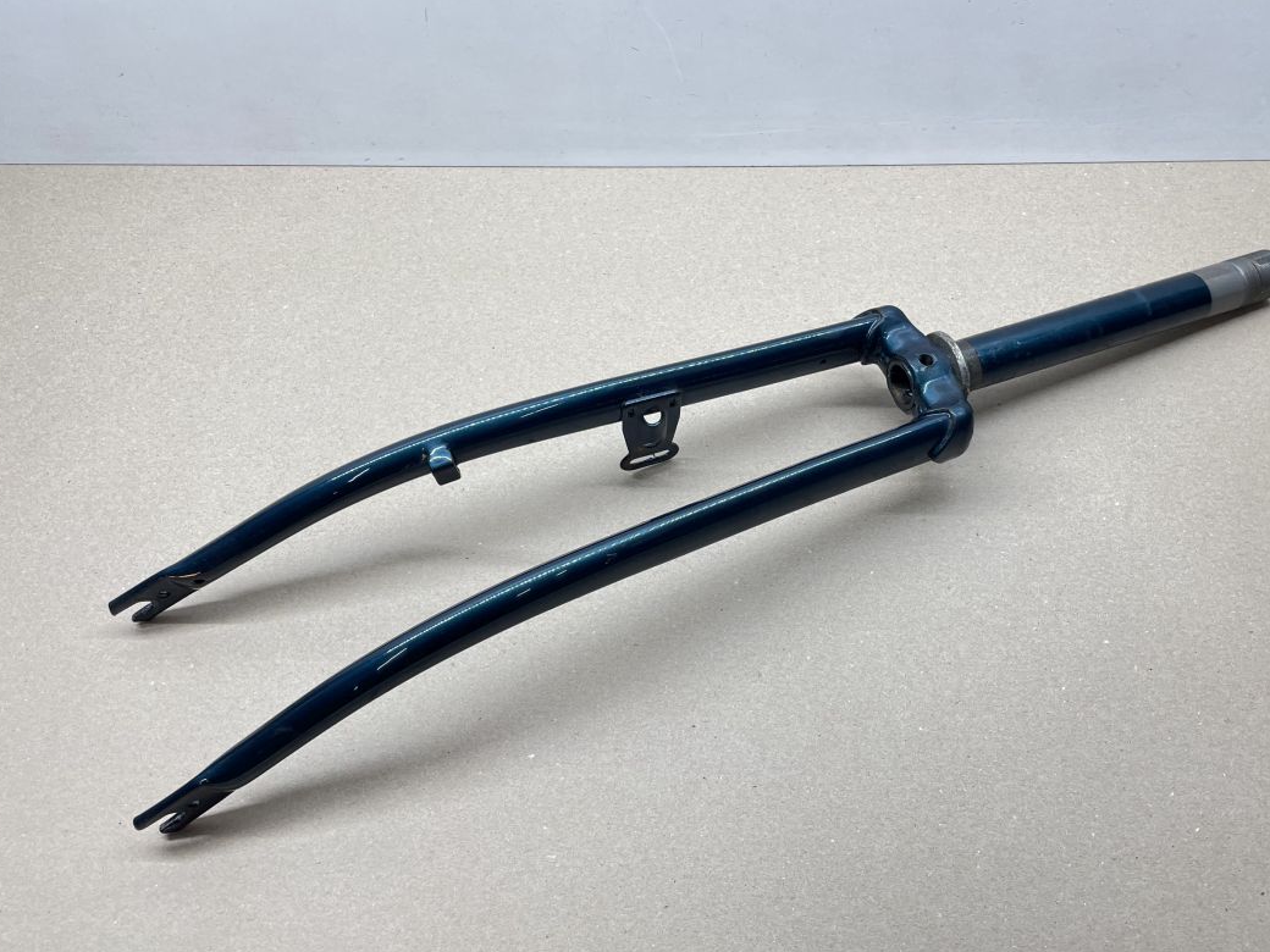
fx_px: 1101
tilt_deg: -53.9
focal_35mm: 30
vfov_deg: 46.7
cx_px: 695
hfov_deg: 59.9
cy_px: 430
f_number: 1.6
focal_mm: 4.2
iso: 80
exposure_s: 1/100
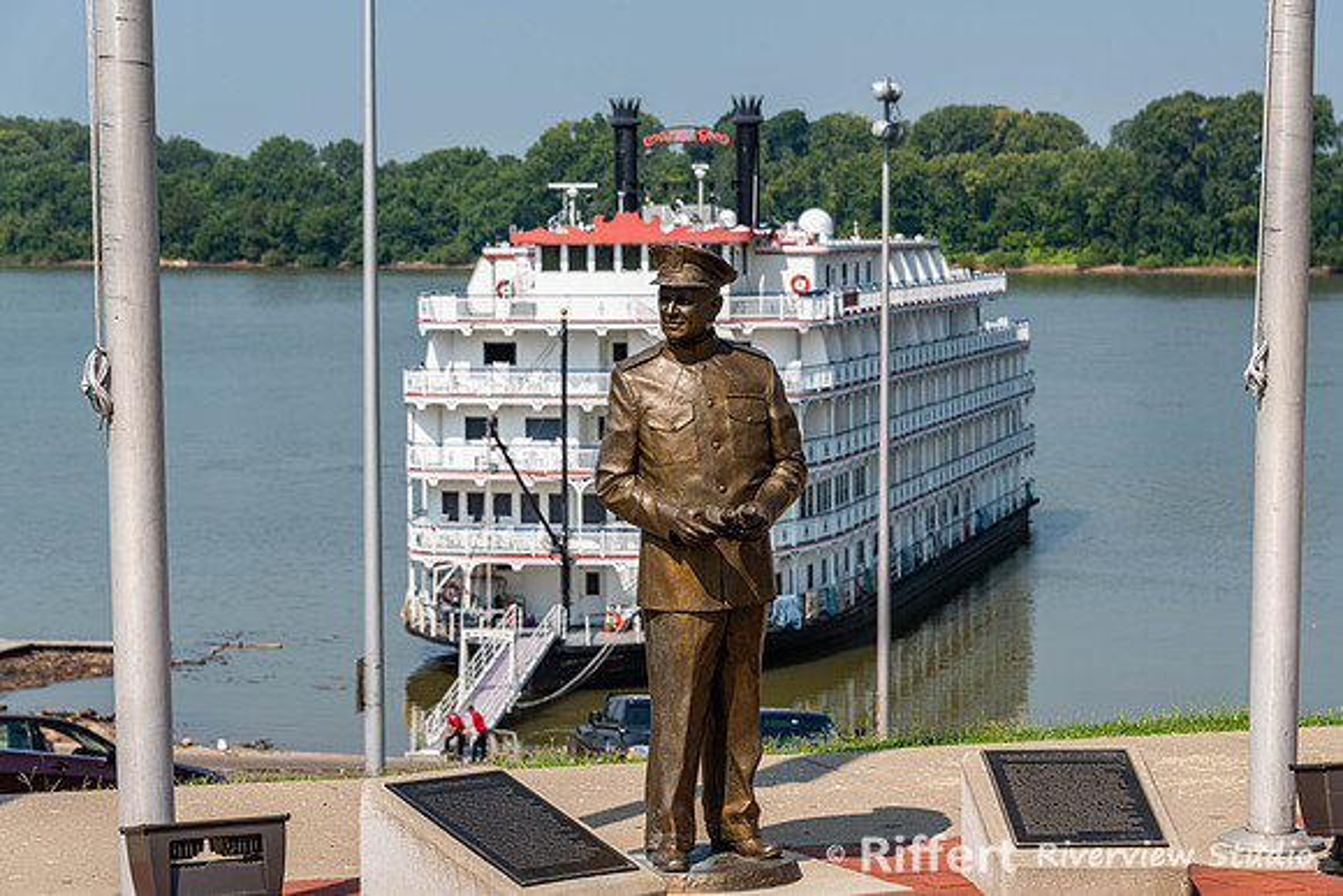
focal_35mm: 102
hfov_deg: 20.0
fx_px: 3809
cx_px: 672
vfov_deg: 13.4
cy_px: 448
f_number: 8
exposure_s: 1/160
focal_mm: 98
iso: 64
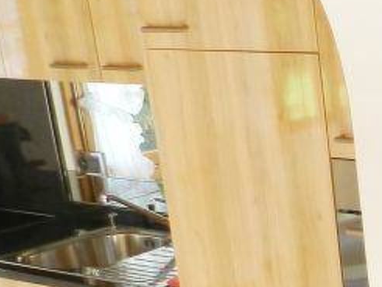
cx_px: 553
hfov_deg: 18.4
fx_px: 1059
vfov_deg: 14.9
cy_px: 338
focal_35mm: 96
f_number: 3.4
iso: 160
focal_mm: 4
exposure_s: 1/40
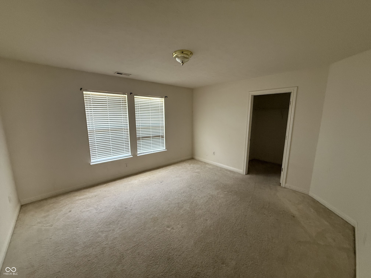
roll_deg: +0.2
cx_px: 186
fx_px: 150
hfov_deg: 102.1
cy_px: 139
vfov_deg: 85.7
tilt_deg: -8.6
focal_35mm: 14
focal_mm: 2.22
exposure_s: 1/78
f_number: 2.2
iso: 320
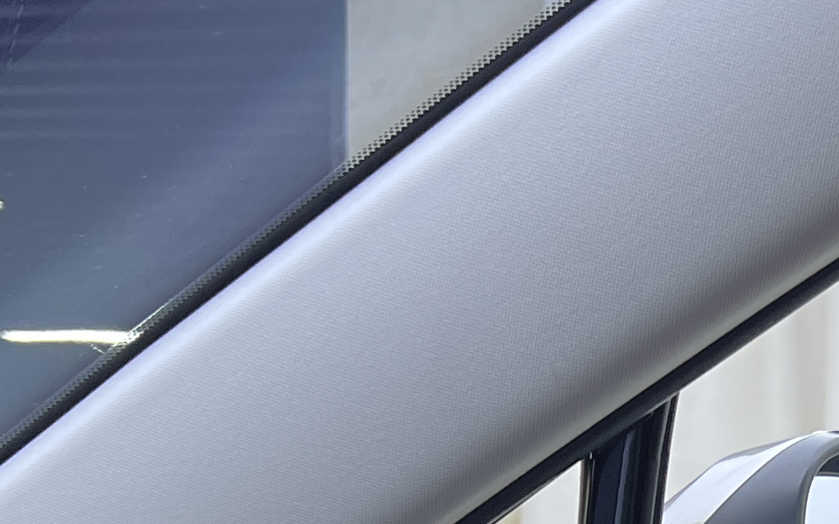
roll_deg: -2.4
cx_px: 1051
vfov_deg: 10.5
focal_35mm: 109
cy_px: 1212
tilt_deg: -11.2
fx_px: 2492
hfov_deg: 18.0
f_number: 1.5
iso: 80
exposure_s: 1/100
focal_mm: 5.7
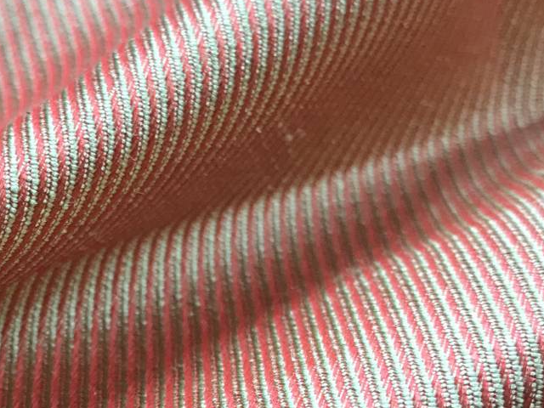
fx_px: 1320
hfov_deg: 22.5
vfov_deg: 17.4
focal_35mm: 84
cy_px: 343
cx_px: 20
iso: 20
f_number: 1.8
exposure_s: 1/30
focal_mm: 3.99
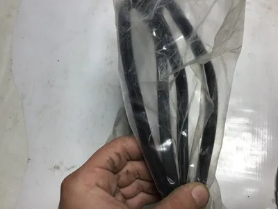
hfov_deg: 58.4
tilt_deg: -72.1
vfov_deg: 45.4
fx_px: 249
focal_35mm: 31
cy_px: 104
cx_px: 139
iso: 25
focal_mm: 3.3
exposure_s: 1/139
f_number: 2.4
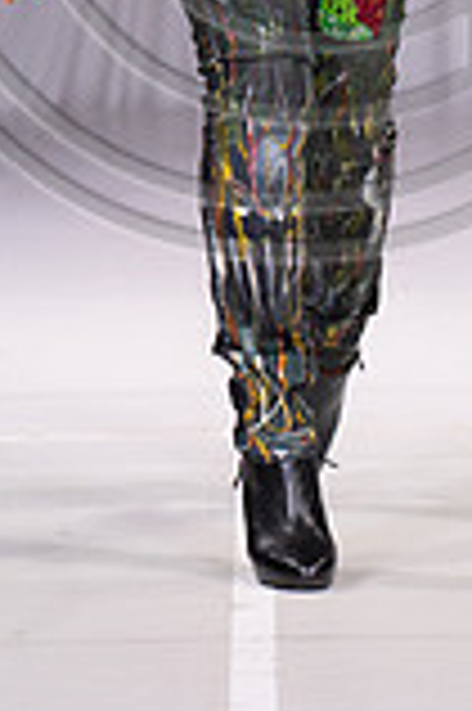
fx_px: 7568
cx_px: 294
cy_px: -194
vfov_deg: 5.3
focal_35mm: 384
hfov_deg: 3.6
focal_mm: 135
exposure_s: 1/400
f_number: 5.6
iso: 2000
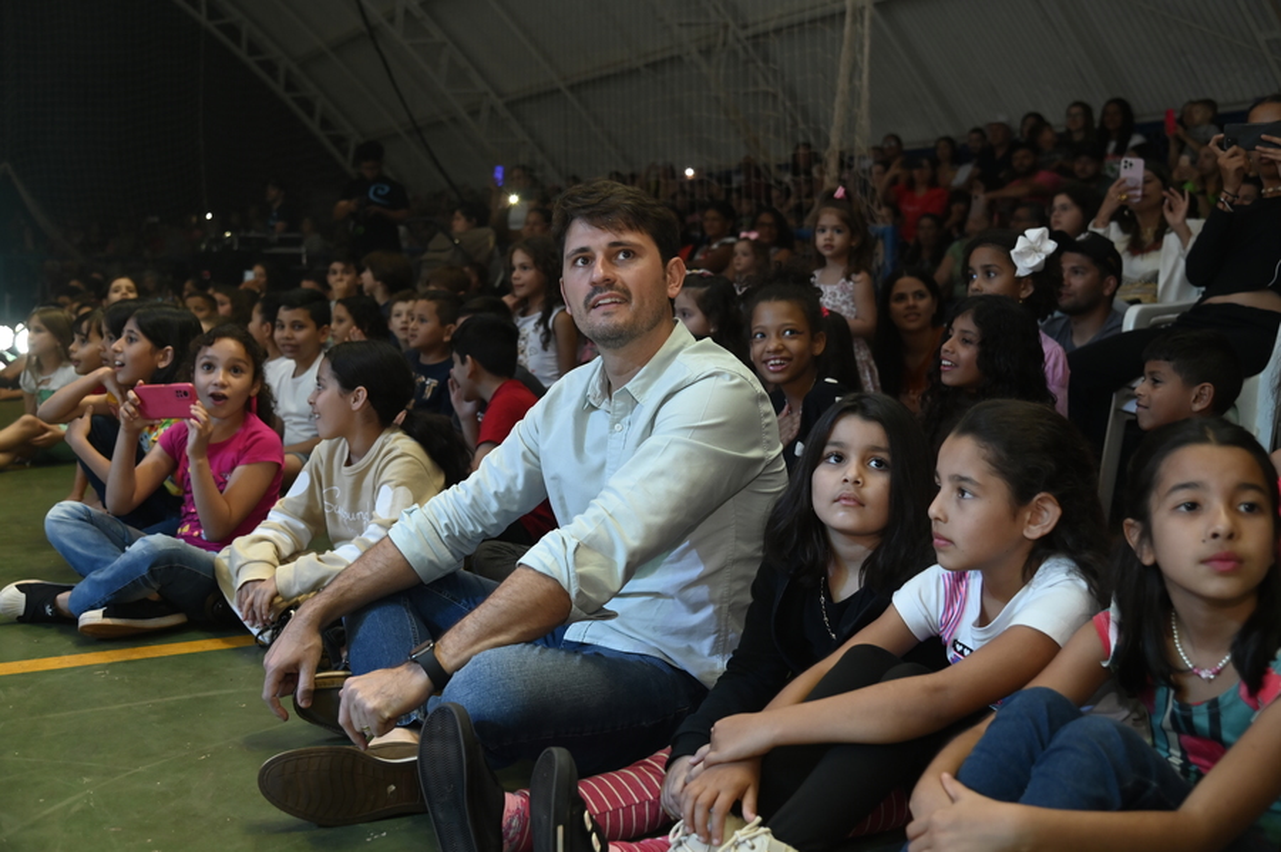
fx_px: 1351
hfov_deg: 50.7
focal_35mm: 38
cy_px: 426
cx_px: 640
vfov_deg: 35.0
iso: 1600
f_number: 4
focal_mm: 38
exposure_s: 1/100
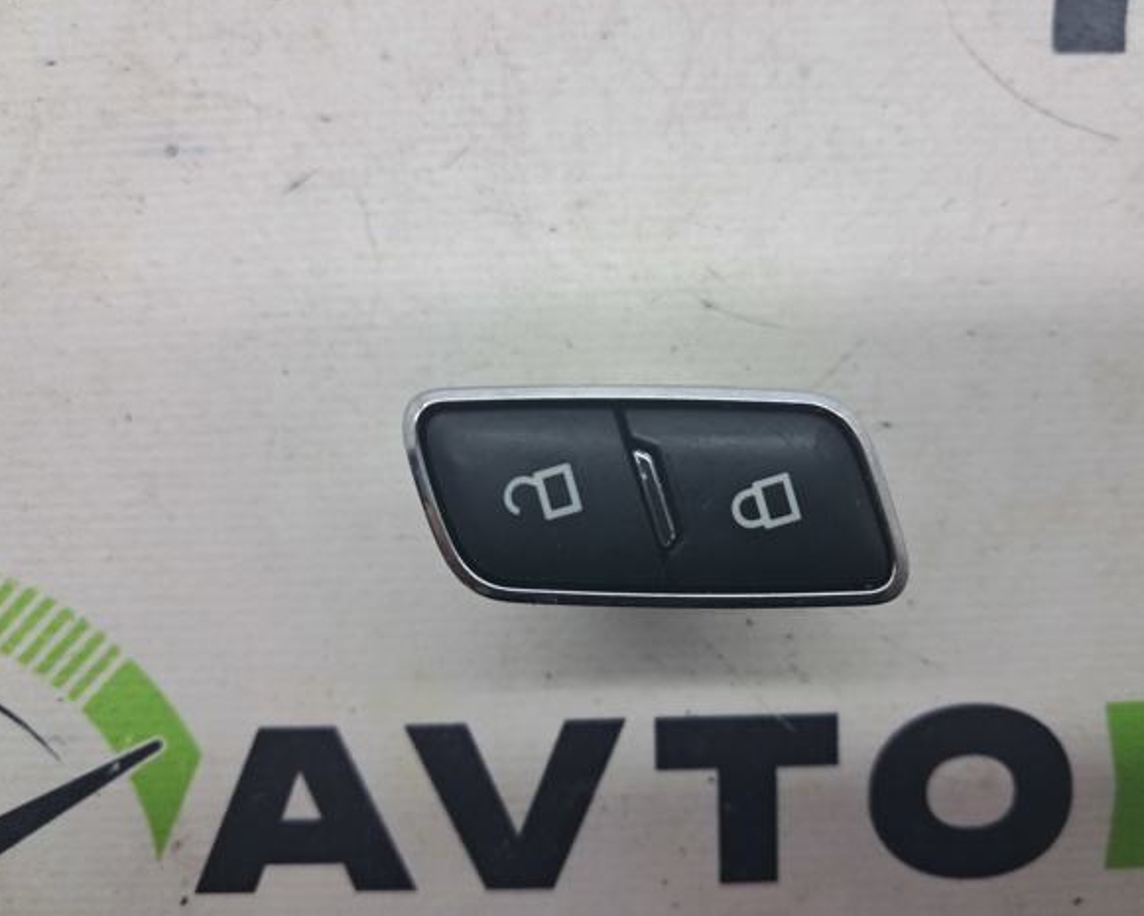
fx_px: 982
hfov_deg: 60.3
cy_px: 448
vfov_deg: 50.0
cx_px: 620
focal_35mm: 29
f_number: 1.8
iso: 50
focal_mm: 4
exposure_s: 1/60
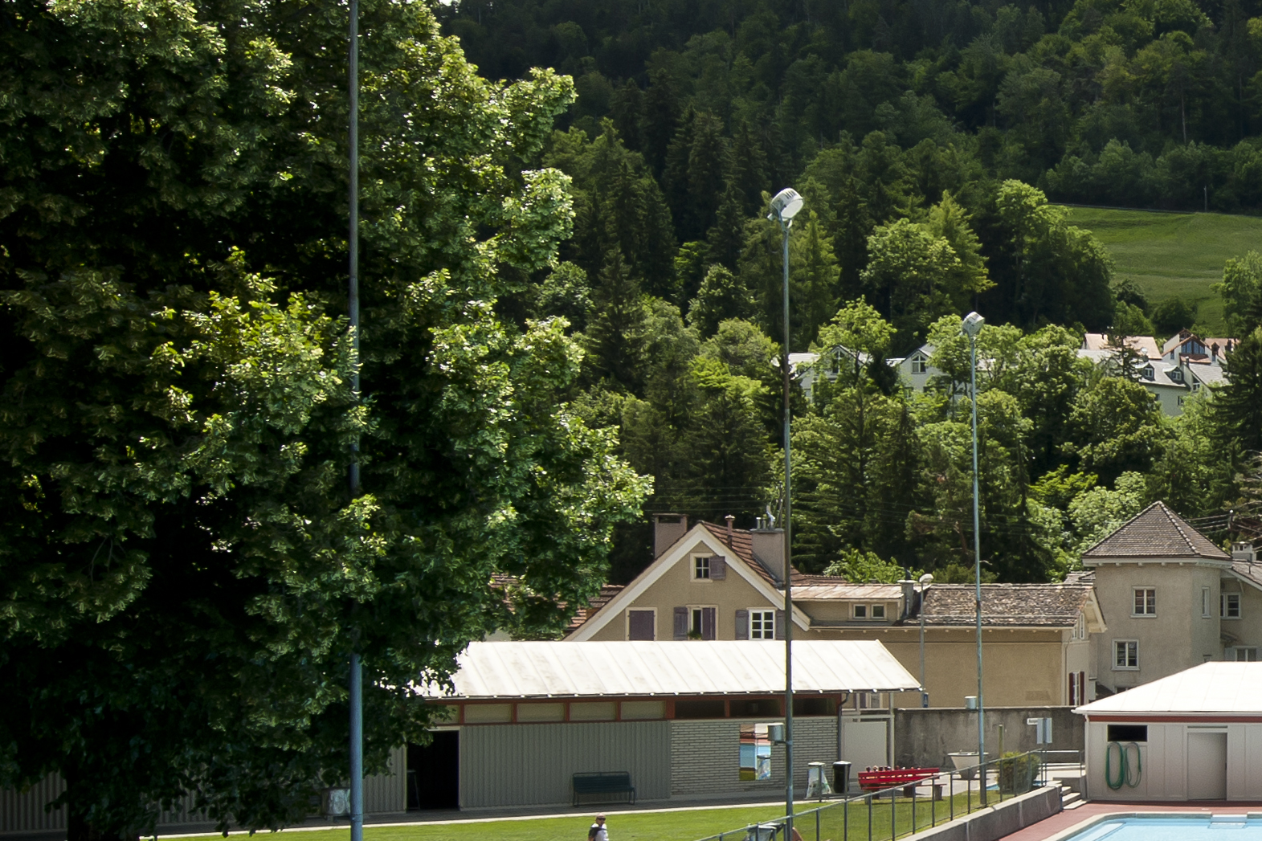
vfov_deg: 25.2
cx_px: 1430
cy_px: 650
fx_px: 1858
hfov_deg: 32.4
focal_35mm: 53
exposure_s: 1/400
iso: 100
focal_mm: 14
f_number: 8
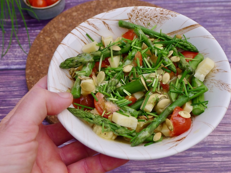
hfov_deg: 40.4
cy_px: 87
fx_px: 314
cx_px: 106
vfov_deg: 30.9
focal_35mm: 47
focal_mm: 9.2
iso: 80
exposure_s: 1/500
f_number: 3.2
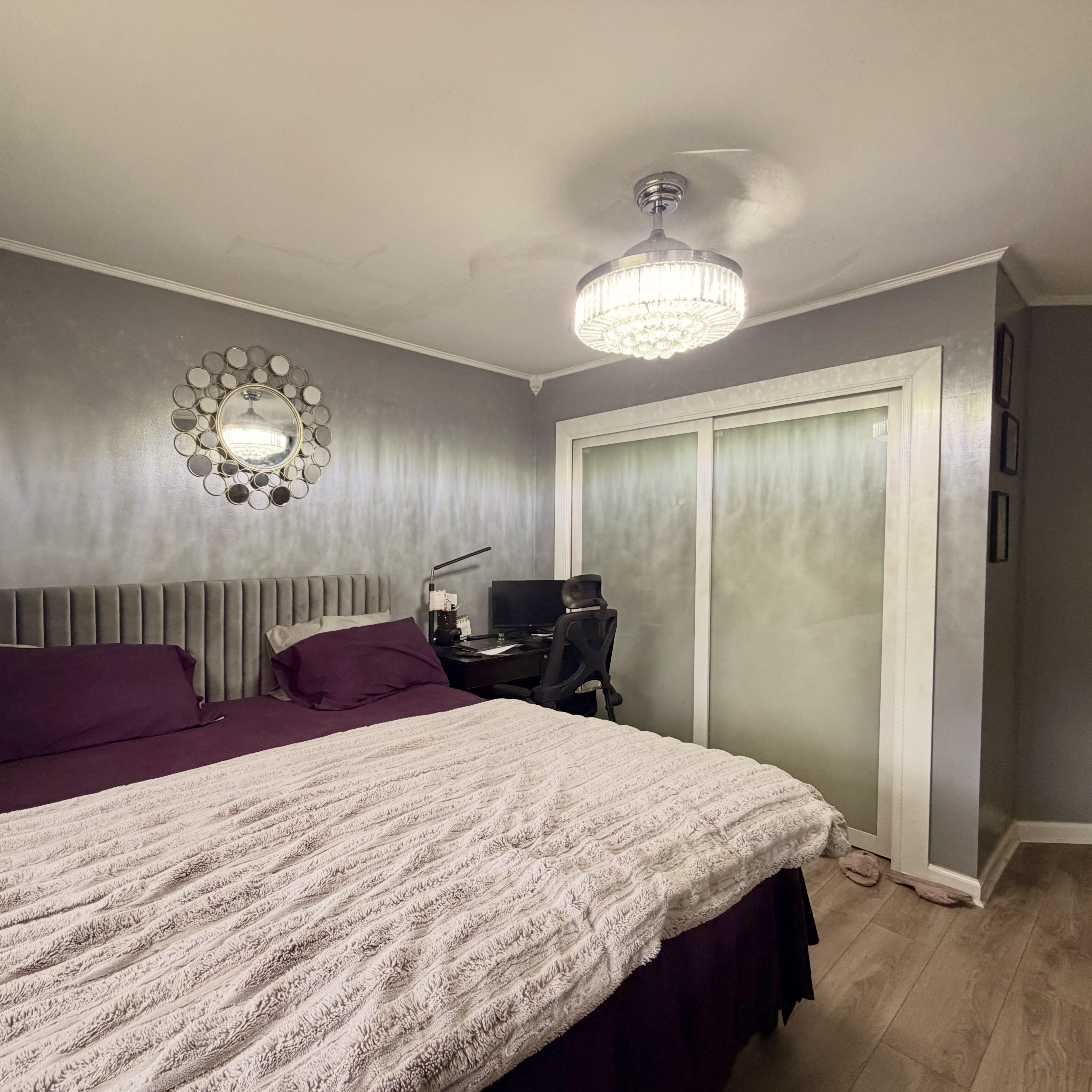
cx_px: 485
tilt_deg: -0.7
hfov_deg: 83.7
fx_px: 607
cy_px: 562
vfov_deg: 83.9
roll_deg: -0.1
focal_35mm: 17
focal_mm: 2.22
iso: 320
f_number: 2.2
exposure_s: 1/60
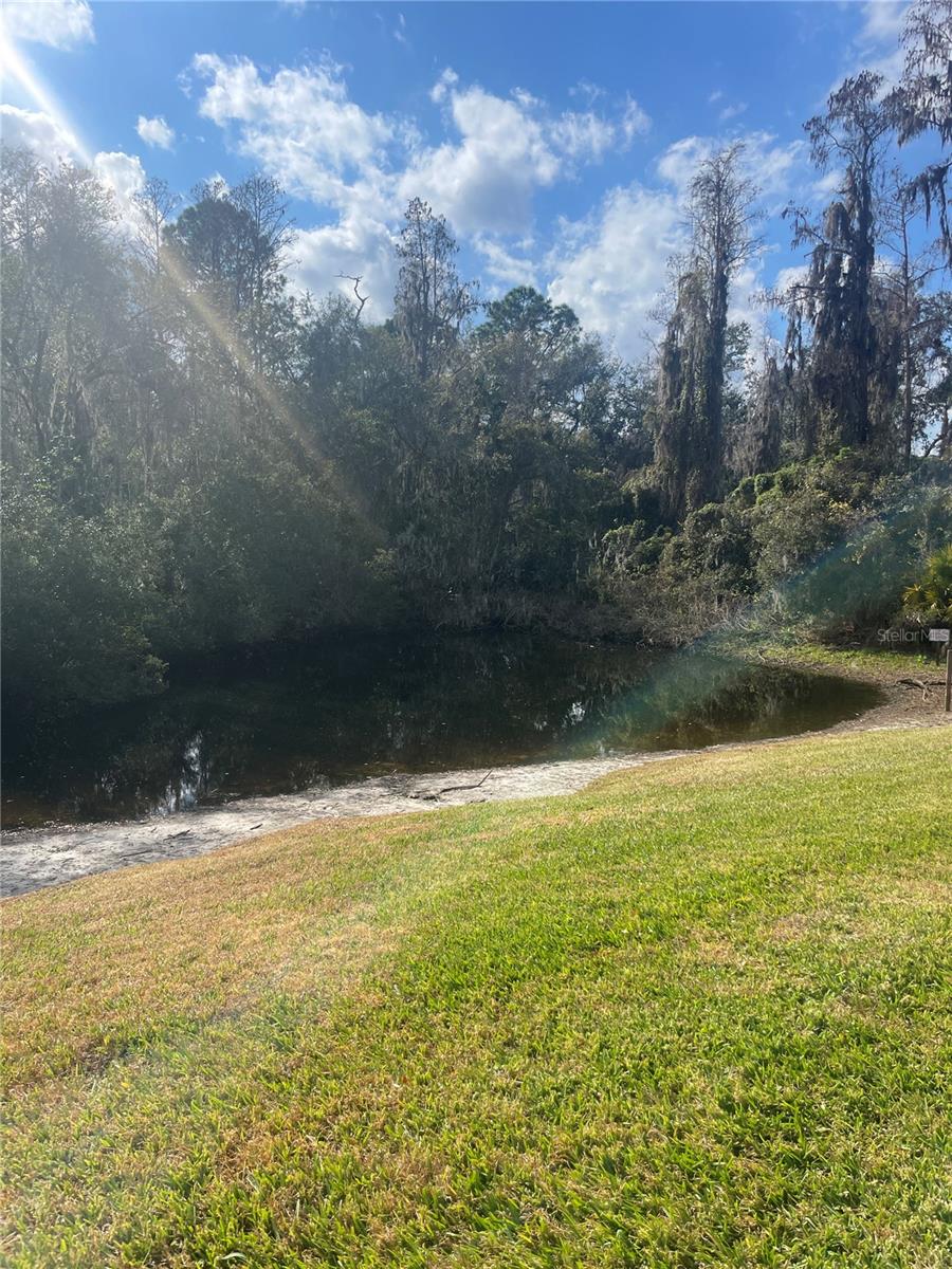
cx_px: 476
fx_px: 953
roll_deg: -0.4
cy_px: 634
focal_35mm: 26
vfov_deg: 67.3
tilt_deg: -5.9
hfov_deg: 53.1
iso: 50
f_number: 1.6
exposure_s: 1/5051
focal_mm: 4.2
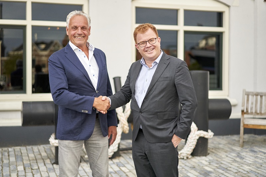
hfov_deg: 36.3
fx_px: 406
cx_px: 133
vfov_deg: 24.6
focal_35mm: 55
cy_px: 88
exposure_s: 1/10000
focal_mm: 55
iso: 3200
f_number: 1.8
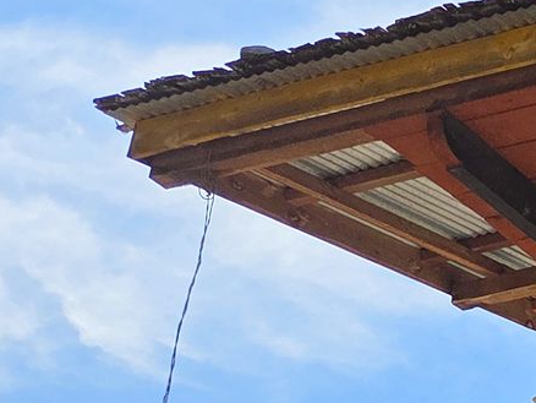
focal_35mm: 105
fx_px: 1627
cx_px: 1123
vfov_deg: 13.2
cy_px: 627
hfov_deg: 14.8
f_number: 1.8
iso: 80
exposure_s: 1/6412
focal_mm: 5.4
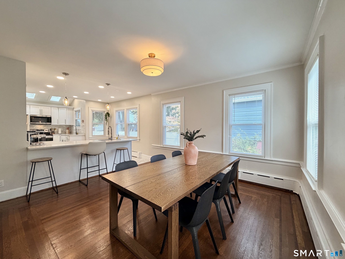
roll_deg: +0.2
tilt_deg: -1.1
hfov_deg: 102.1
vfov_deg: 85.7
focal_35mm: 14
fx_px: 140
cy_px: 130
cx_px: 172
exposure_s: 1/120
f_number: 2.2
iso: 100
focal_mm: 2.22
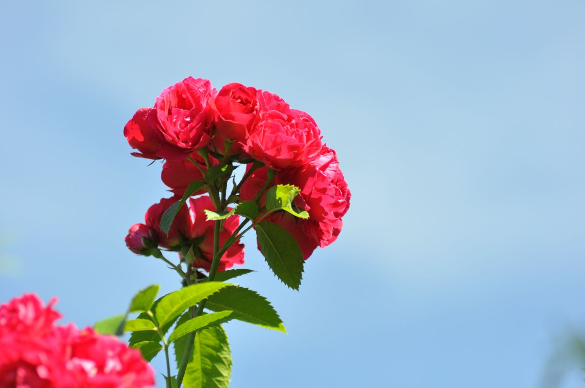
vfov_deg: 10.1
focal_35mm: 135
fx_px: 2191
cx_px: 292
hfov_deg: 15.2
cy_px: 194
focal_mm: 90
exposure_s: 1/1000
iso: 200
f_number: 4
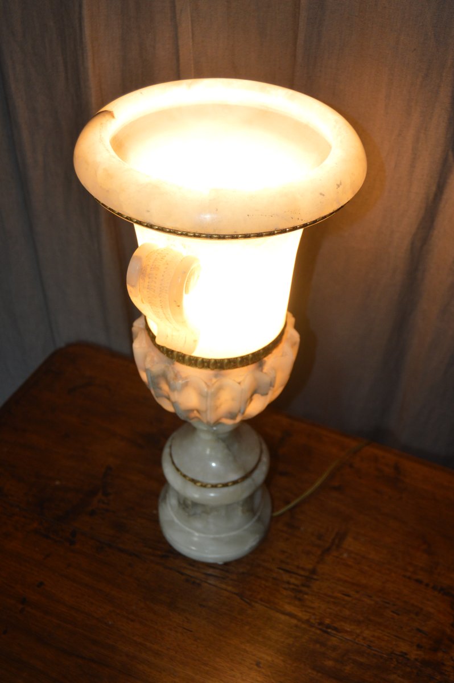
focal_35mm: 39
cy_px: 342
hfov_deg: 34.2
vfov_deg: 49.6
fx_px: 739
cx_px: 227
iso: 500
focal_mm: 26
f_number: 4
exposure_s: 1/60
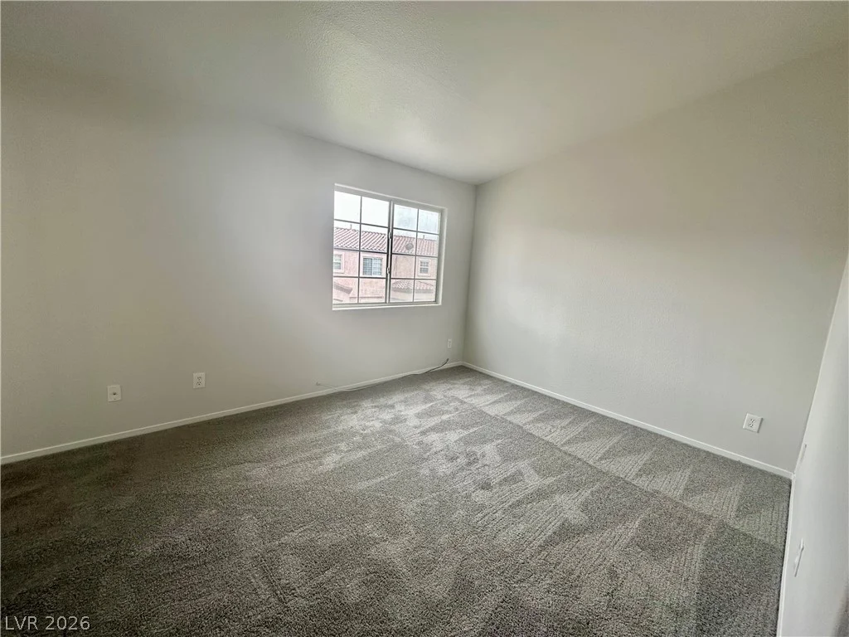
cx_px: 424
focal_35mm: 14
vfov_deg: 85.7
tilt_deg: -8.3
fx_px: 343
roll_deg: -3.2
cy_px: 318
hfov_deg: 102.1
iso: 64
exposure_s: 1/120
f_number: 2.2
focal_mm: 2.22
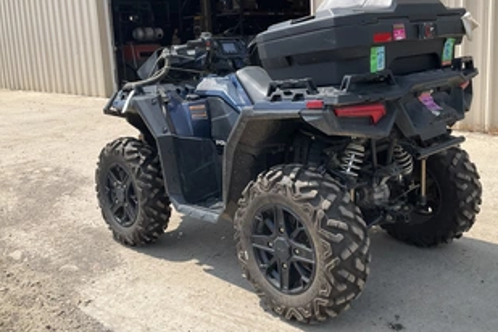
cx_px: 268
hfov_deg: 49.5
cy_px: 139
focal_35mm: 39
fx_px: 539
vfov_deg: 34.1
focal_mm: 3
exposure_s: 1/1377
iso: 25
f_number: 1.8
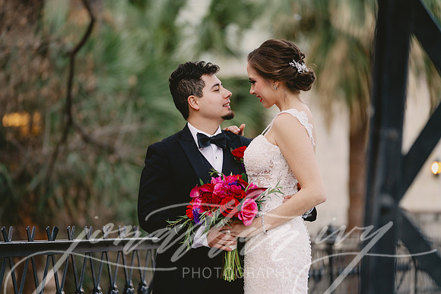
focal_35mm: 138
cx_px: 220
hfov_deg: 14.9
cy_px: 147
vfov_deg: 9.9
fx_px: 1691
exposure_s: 1/125
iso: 800
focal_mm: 138
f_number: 2.8
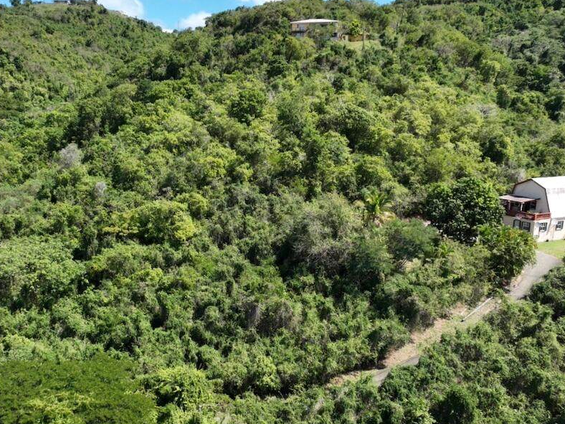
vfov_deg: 36.5
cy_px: 280
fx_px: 637
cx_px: 212
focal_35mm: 39
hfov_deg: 47.4
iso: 110
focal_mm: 12.29
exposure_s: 1/1250
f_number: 2.8
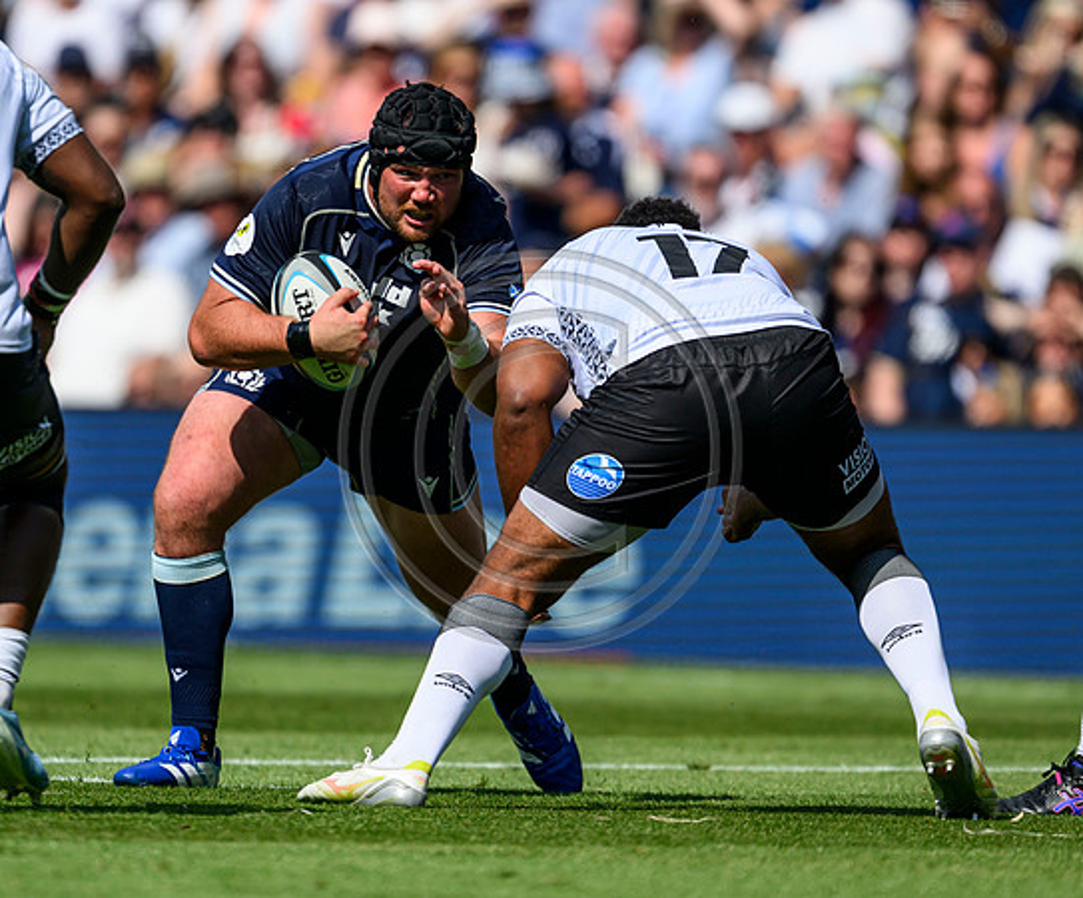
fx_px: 28076
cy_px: 434
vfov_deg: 1.8
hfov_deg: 2.2
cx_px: 486
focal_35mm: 864
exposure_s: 1/4000
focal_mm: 560
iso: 320
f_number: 4
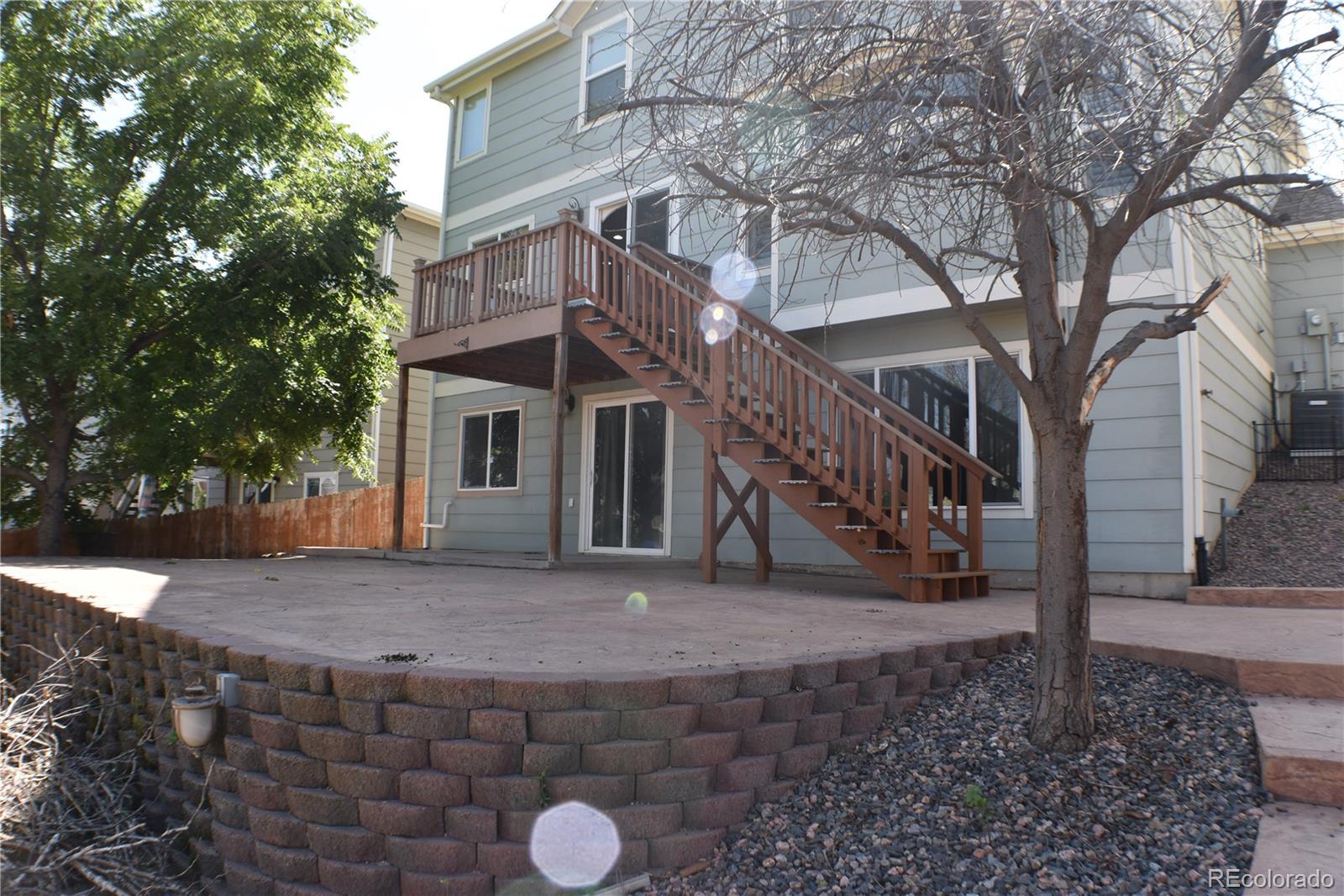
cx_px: 672
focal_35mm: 33
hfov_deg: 57.2
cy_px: 448
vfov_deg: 40.0
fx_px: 1232
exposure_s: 1/250
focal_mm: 22
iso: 400
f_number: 8
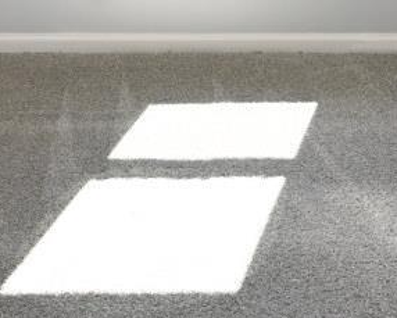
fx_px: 811
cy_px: -350
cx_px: 54
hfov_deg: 26.7
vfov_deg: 16.1
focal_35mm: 69
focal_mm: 14
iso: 200
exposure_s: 1/125
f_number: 5.6
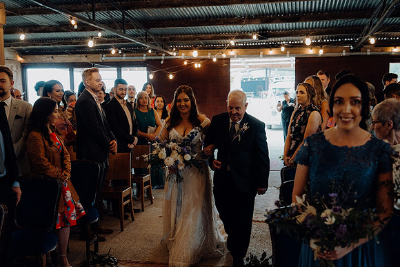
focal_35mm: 45
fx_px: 500
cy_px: 134
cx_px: 200
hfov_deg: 43.6
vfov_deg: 29.9
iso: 4000
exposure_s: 1/200
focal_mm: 45
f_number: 3.5
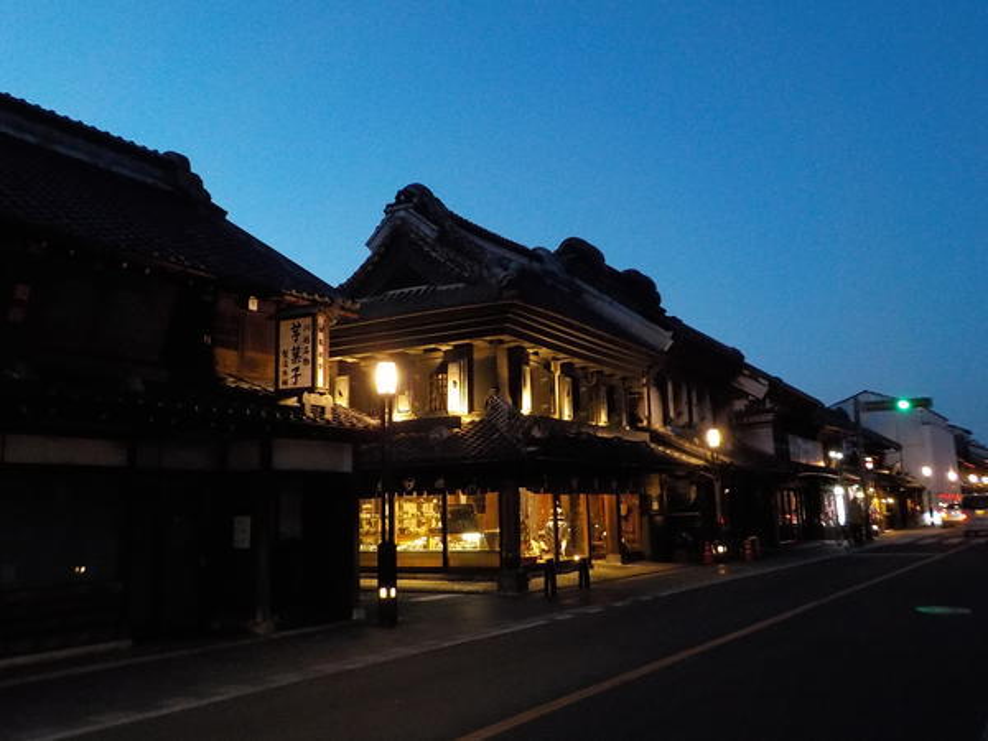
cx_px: 494
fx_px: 856
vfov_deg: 46.8
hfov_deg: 60.0
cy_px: 370
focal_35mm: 30
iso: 560
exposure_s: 1/15
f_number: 3.3
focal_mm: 4.1
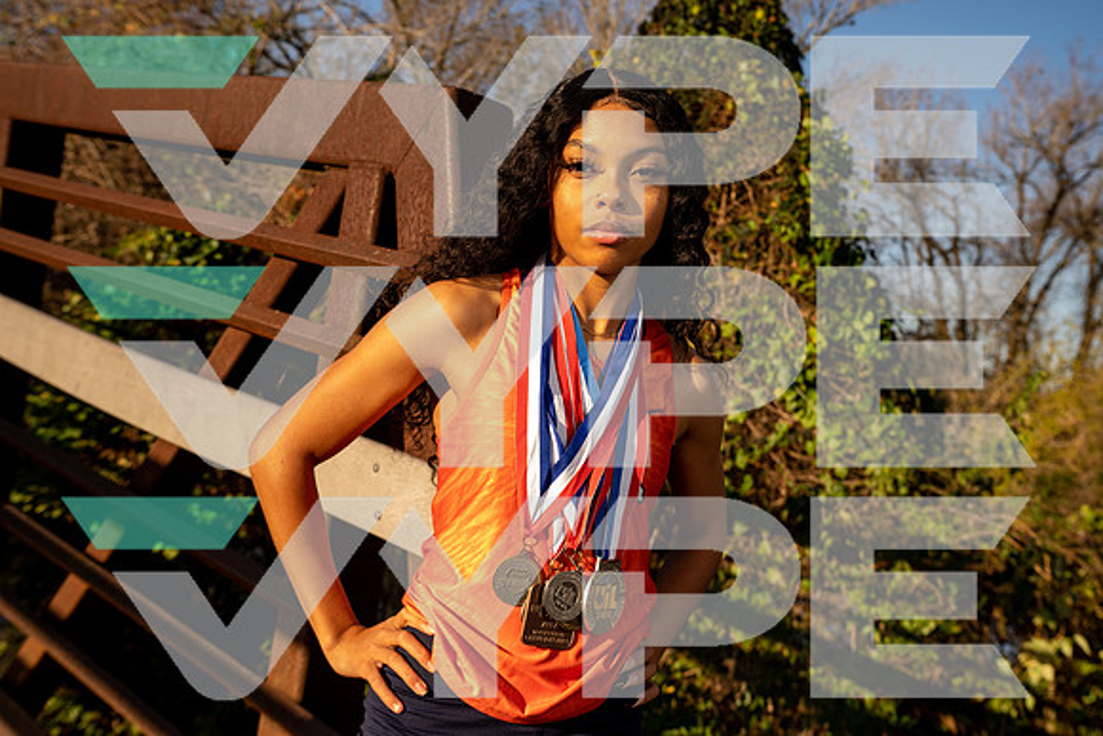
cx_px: 552
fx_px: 1164
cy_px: 368
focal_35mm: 38
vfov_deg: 35.1
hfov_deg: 50.7
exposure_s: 1/250
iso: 160
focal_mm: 38
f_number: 5.6
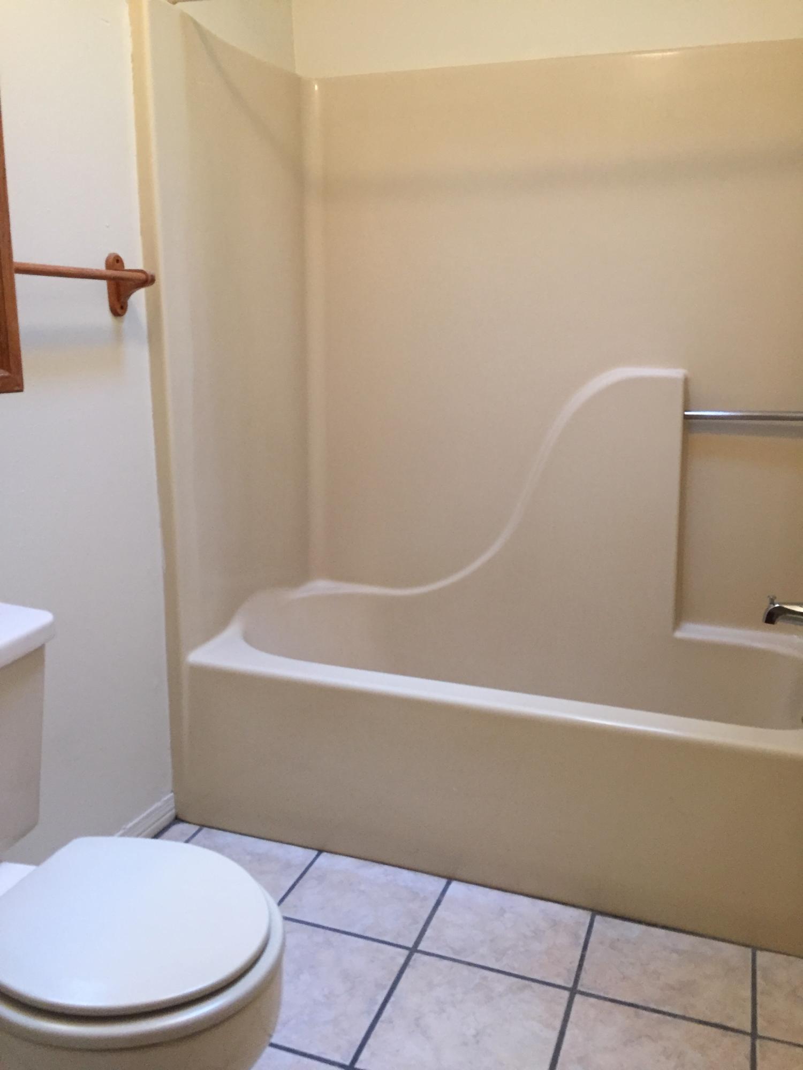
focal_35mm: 29
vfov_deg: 61.7
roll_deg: -0.5
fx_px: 897
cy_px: 535
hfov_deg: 48.2
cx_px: 402
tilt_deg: -13.6
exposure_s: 1/30
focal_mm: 4.15
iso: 125
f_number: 2.2
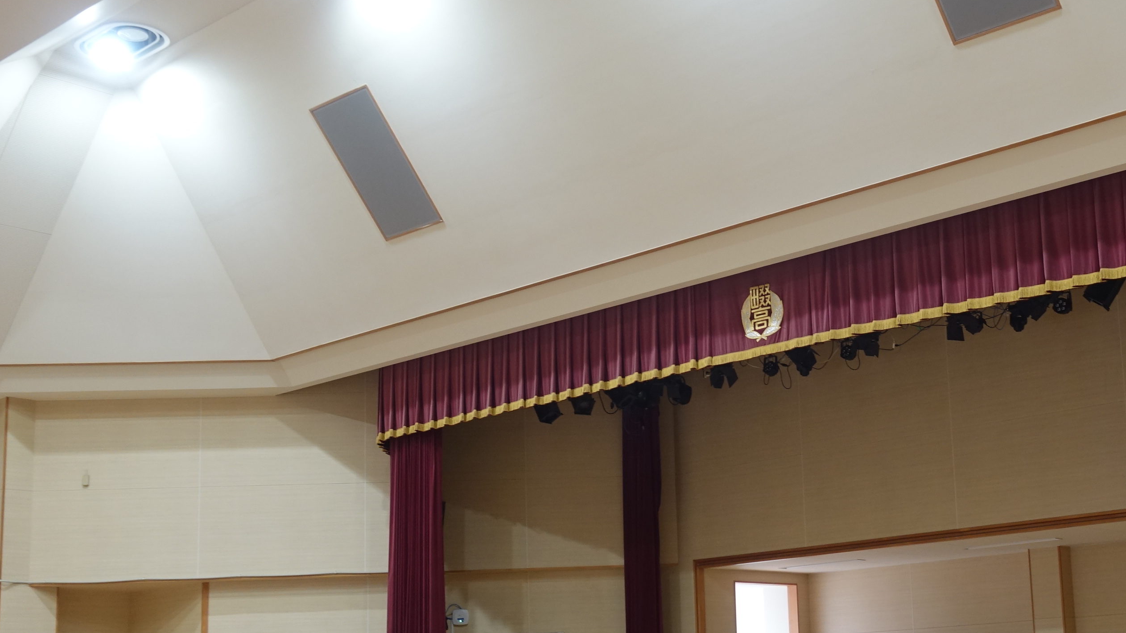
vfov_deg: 23.8
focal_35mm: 50
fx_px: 1493
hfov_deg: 40.7
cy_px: 447
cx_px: 775
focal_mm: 11.33
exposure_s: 1/40
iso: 320
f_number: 2.5
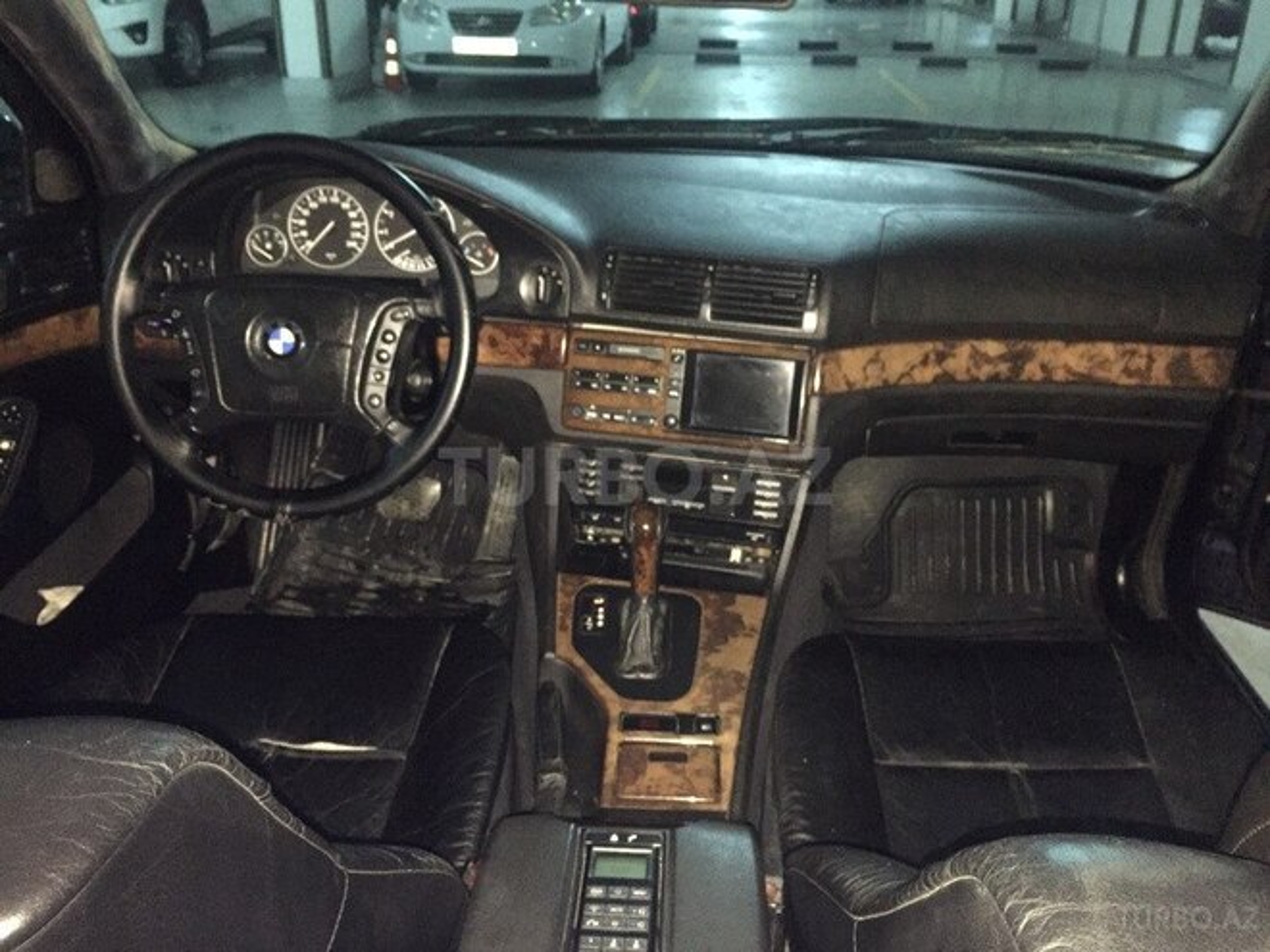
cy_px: 476
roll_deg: -0.6
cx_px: 635
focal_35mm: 29
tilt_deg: -26.5
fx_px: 1064
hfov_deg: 61.7
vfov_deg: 48.2
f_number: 2.2
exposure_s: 1/17
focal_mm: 4.15
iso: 500
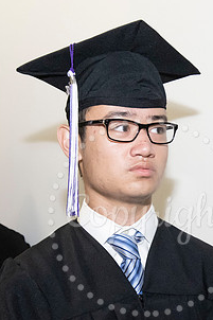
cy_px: 216
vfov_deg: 29.9
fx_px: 595
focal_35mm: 67
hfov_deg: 19.9
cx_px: 187
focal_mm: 30
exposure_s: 1/200
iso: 6400
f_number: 7.1
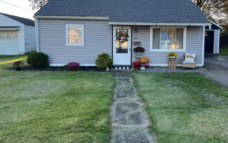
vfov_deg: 39.2
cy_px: 56
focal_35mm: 32
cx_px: 128
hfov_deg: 59.5
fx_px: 199
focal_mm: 5.7
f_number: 1.5
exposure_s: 1/355
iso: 50
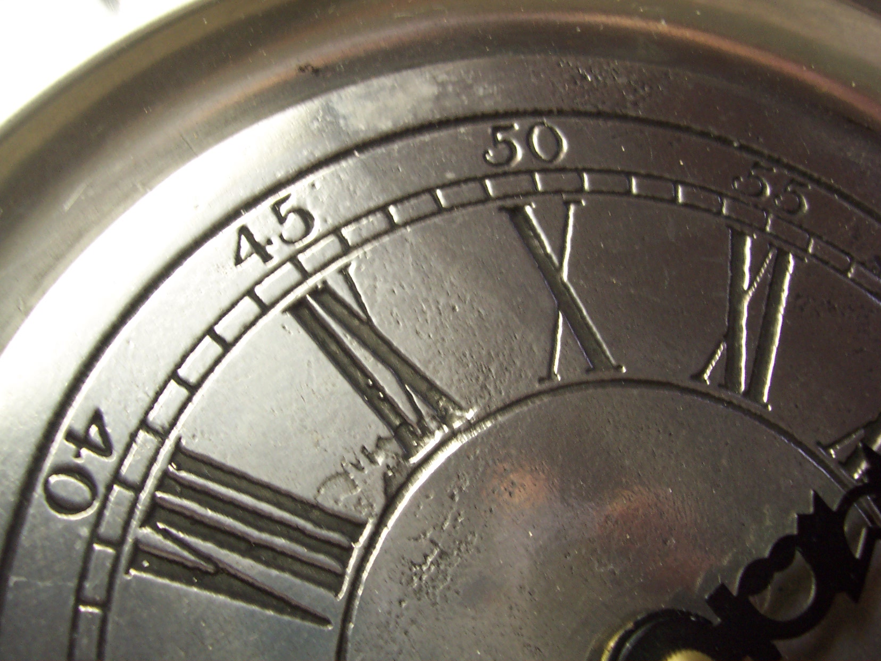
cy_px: 330
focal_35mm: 37
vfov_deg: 38.7
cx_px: 440
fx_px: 942
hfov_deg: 50.1
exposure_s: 1/30
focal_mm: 5.6
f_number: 2.8
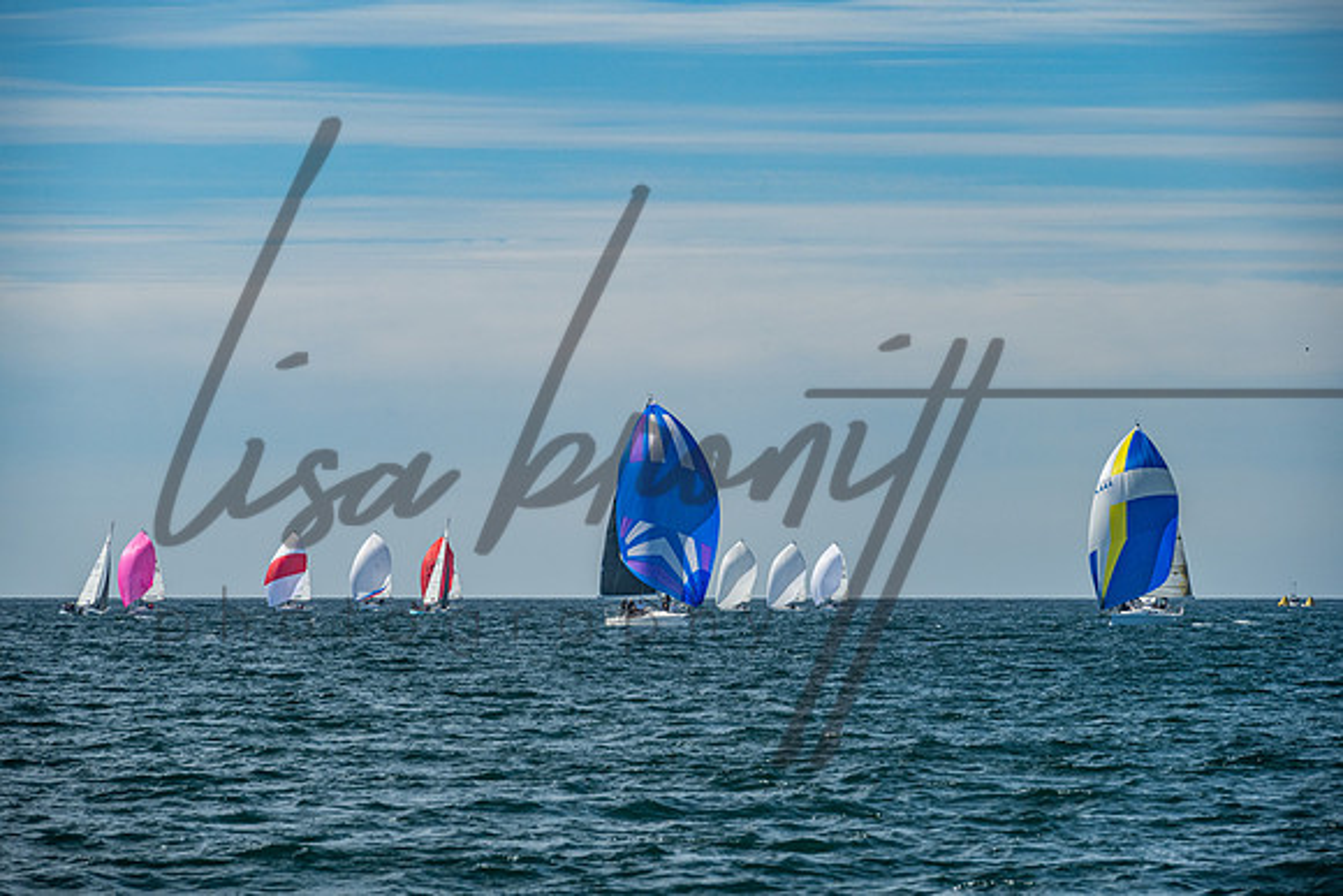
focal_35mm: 202
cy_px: 448
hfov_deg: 10.2
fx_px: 7540
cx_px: 672
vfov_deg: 6.8
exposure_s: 1/800
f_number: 10
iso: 400
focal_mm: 200
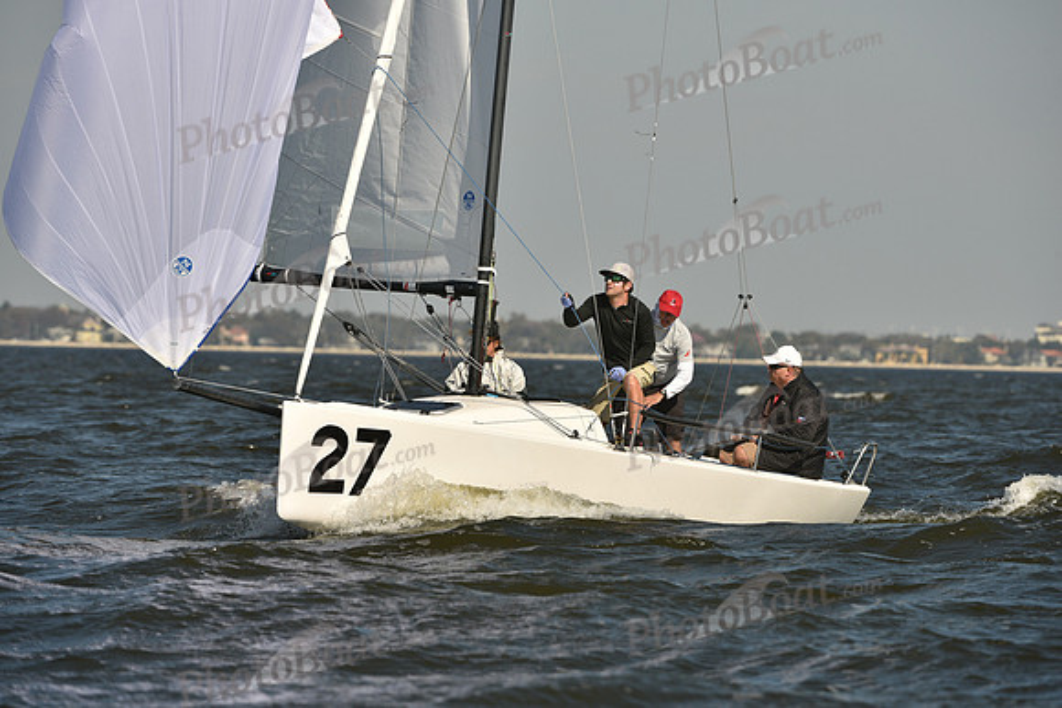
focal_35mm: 340
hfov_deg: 6.1
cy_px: 354
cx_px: 531
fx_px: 10032
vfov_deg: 4.0
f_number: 8
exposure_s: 1/1250
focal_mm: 340
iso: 250
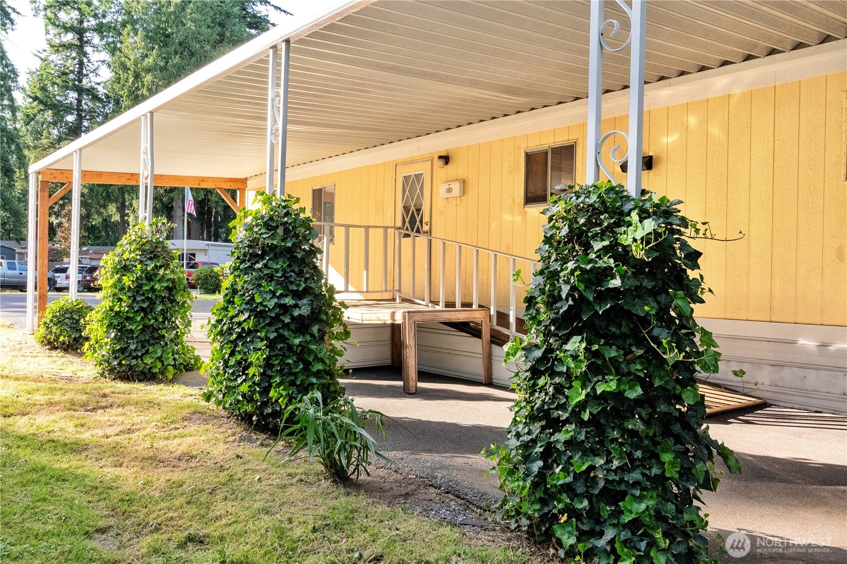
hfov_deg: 61.9
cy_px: 282
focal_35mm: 30
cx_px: 424
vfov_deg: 43.6
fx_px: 706
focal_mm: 20
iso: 1250
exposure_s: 1/250
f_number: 8
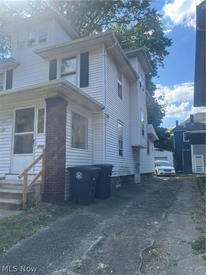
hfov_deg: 53.1
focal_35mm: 26
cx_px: 103
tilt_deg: +10.5
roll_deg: +1.1
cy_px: 138
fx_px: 206
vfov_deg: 67.3
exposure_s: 1/1129
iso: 50
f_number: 1.6
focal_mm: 5.1
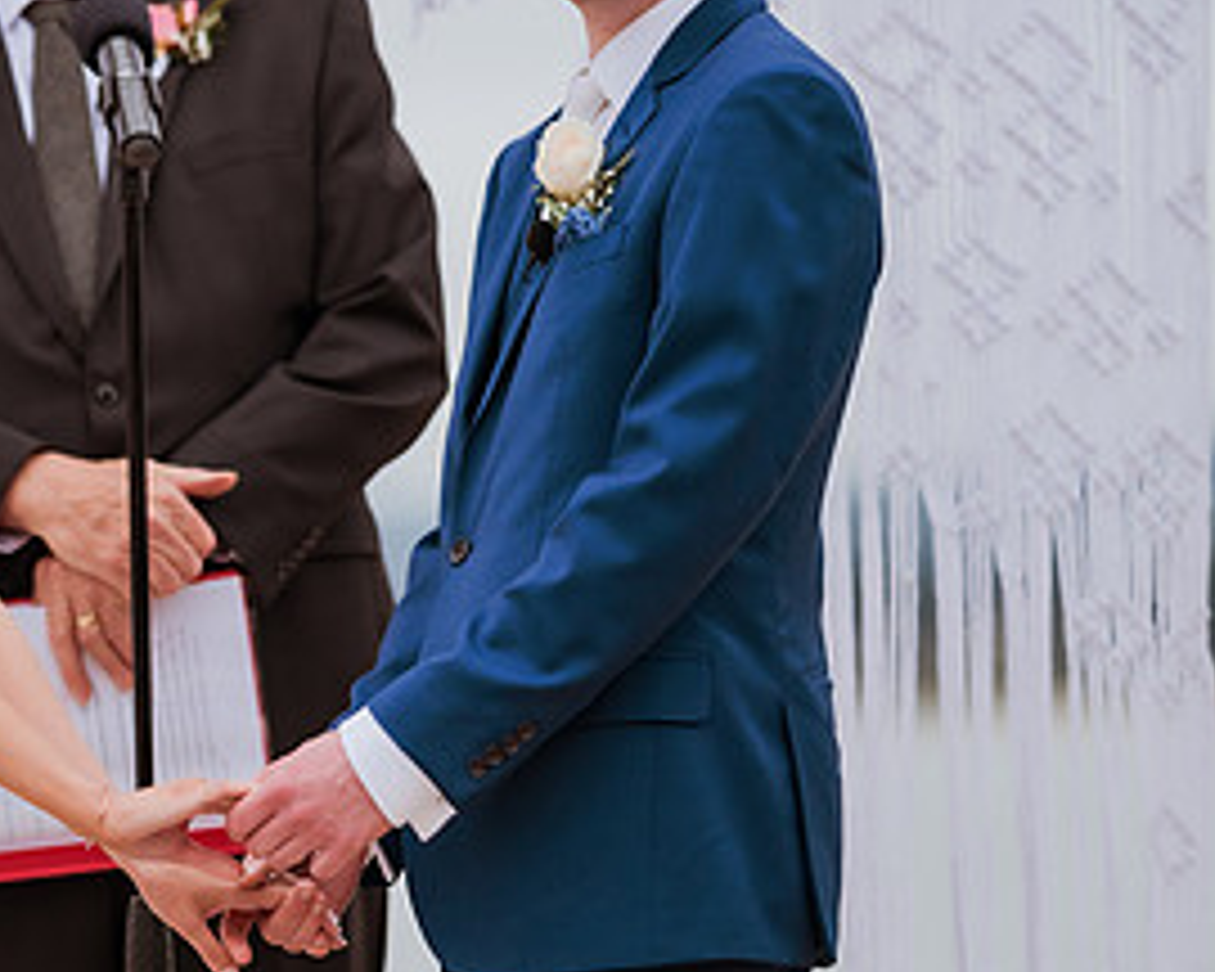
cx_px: 22
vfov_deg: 5.7
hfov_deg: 7.1
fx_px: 9781
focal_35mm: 272
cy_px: 243
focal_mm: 135
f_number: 1.8
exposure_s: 1/2000
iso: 500
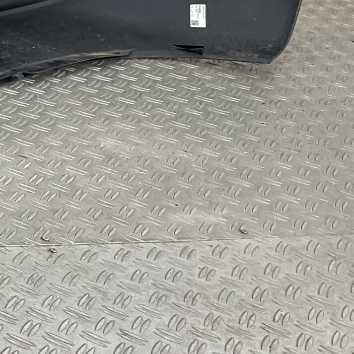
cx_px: -258
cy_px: 182
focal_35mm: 92
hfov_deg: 16.3
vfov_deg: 18.9
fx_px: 1064
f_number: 1.8
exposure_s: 1/120
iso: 20
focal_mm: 3
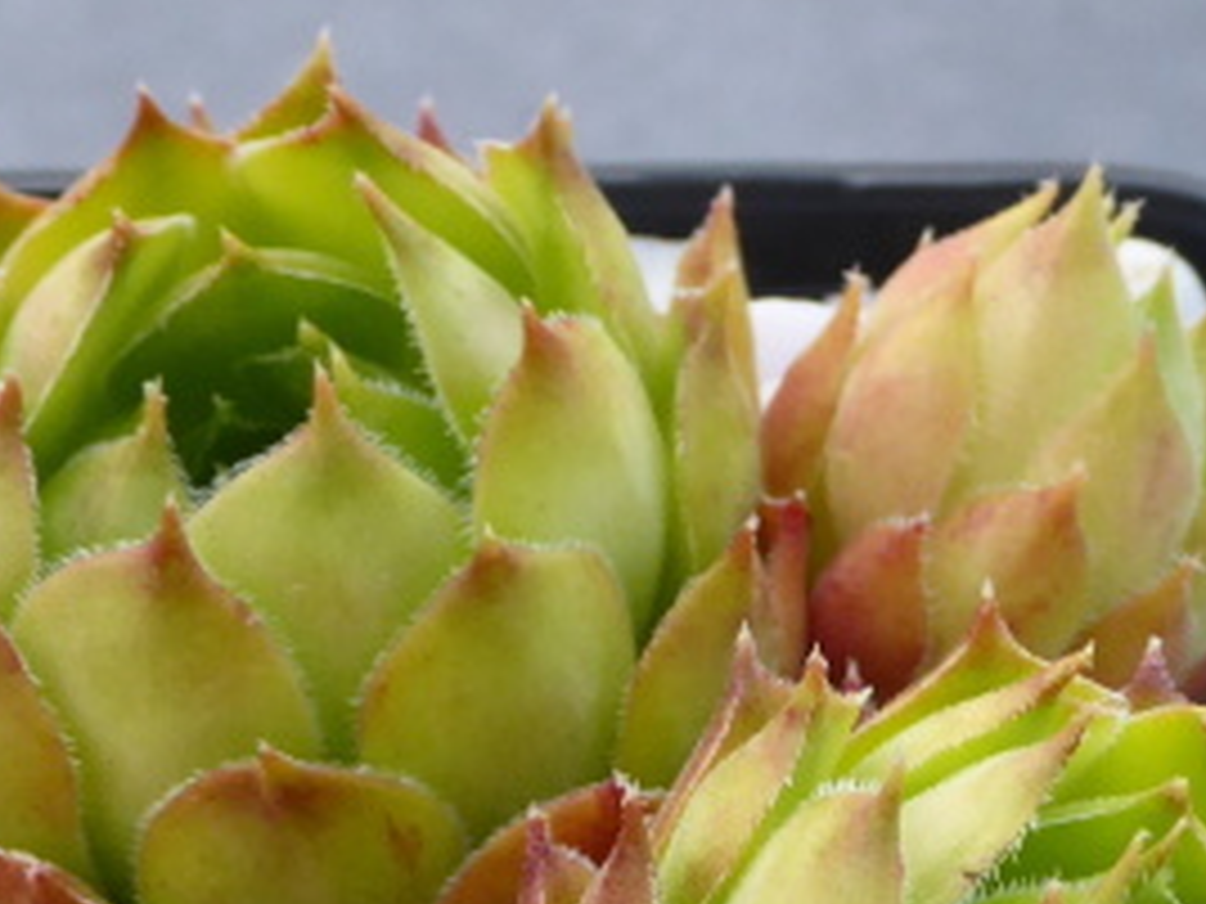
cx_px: 292
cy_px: 1219
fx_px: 5505
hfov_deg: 12.5
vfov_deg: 9.2
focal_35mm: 158
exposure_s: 1/60
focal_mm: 9
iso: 160
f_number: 4.1
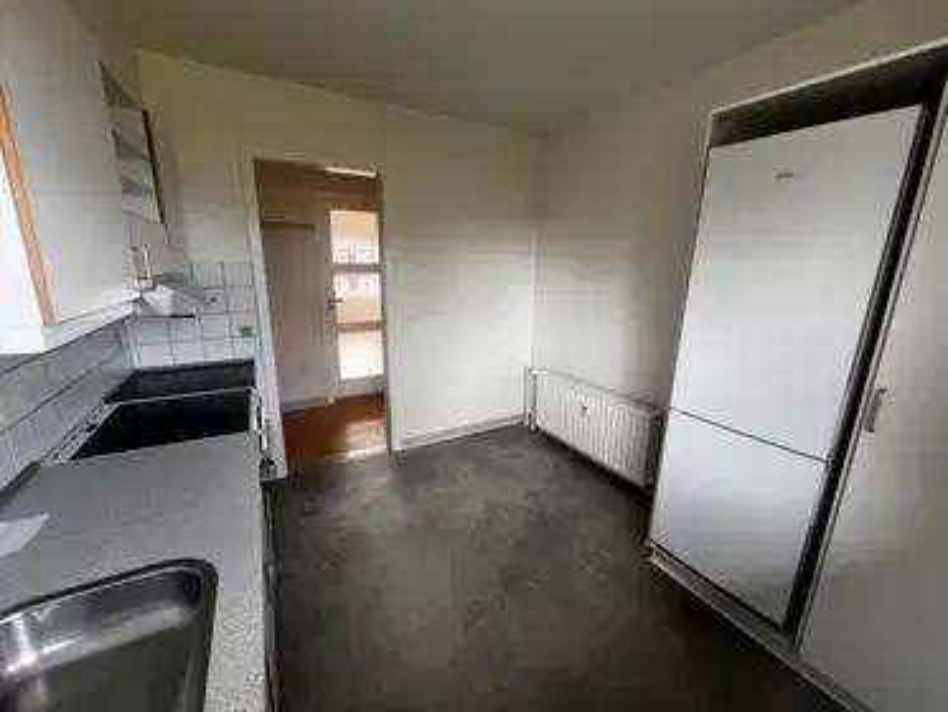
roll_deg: -1.1
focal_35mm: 13
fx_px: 356
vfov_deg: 89.9
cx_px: 474
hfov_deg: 106.2
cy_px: 356
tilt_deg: -13.3
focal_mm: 1.57
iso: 64
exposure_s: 1/99
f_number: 1.8
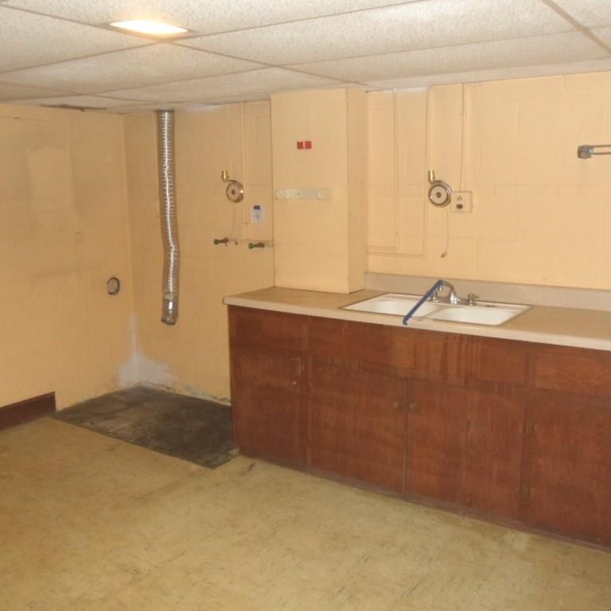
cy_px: 305
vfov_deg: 51.1
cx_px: 332
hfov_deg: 51.0
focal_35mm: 32
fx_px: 639
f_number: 3.3
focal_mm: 4.9
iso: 320
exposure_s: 1/30
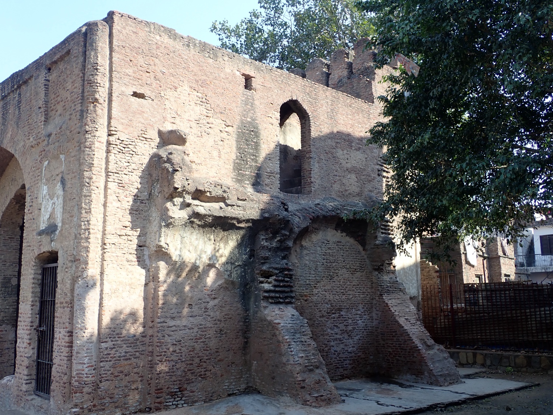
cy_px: 208
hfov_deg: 52.6
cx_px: 276
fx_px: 559
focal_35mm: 35
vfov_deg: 40.7
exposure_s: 1/250
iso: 100
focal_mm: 6.42
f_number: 3.5
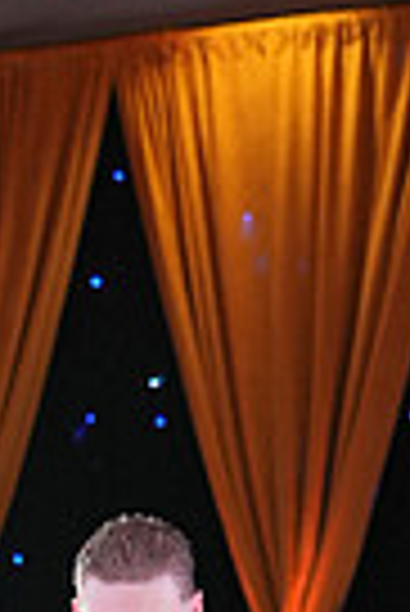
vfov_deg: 6.8
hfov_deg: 4.6
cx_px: -43
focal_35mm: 299
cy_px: 986
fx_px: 5095
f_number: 4
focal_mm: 70
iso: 1600
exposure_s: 1/400
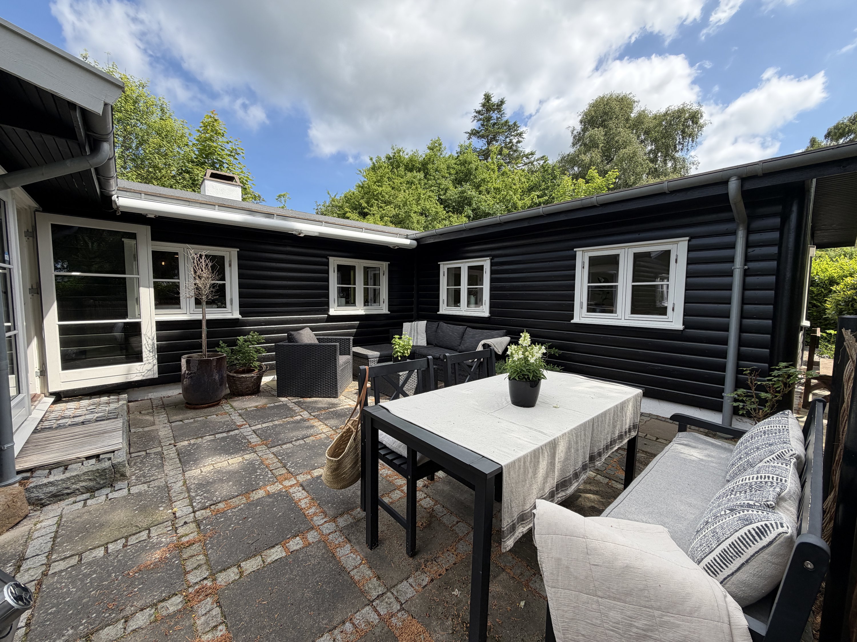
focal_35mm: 14
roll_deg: -0.2
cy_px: 321
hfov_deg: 102.1
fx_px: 347
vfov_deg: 85.7
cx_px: 428
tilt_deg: -3.7
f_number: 2.2
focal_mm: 2.22
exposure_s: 1/564
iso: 40
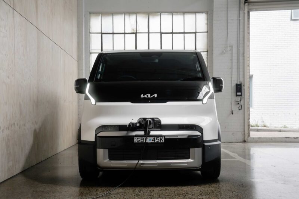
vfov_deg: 28.6
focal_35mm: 47
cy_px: 100
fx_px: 390
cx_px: 150
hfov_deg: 41.9
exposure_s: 1/25
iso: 400
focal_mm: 47
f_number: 6.3
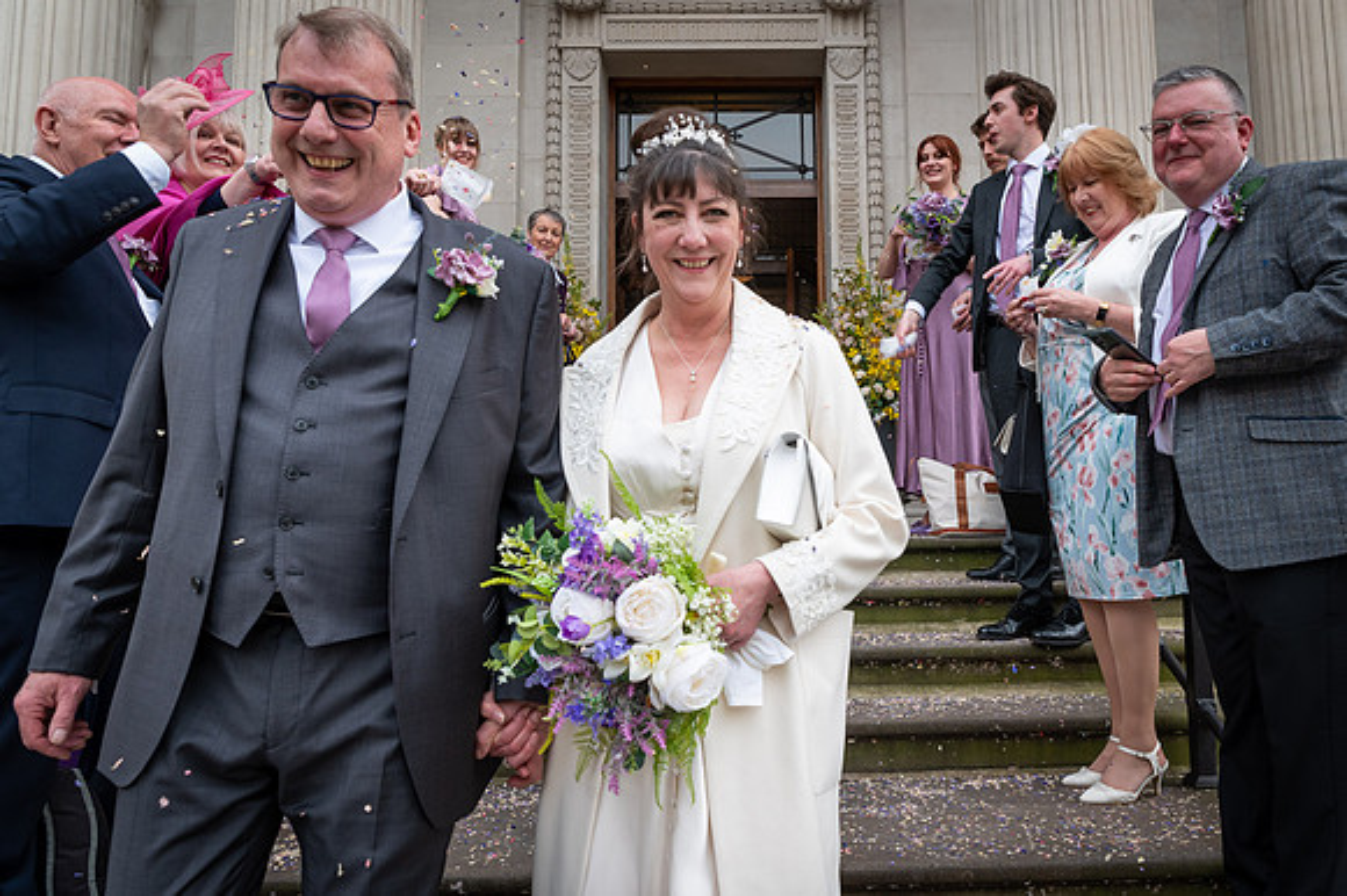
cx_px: 764
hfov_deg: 66.7
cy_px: 427
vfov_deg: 47.5
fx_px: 1018
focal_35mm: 27
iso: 500
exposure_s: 1/400
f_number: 8
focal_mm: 24
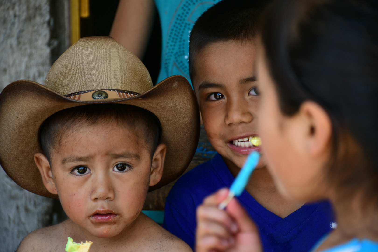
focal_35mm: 210
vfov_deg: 6.5
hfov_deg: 9.8
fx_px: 2205
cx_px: 189
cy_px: 126
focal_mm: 140
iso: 200
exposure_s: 1/80
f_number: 5.6
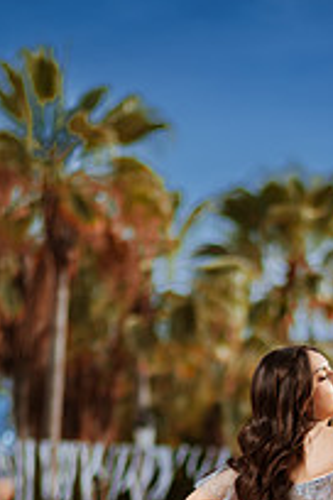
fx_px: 1776
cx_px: 304
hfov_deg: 10.6
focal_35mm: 128
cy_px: 537
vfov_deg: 15.6
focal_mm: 58
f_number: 1.4
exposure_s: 1/5000
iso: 100
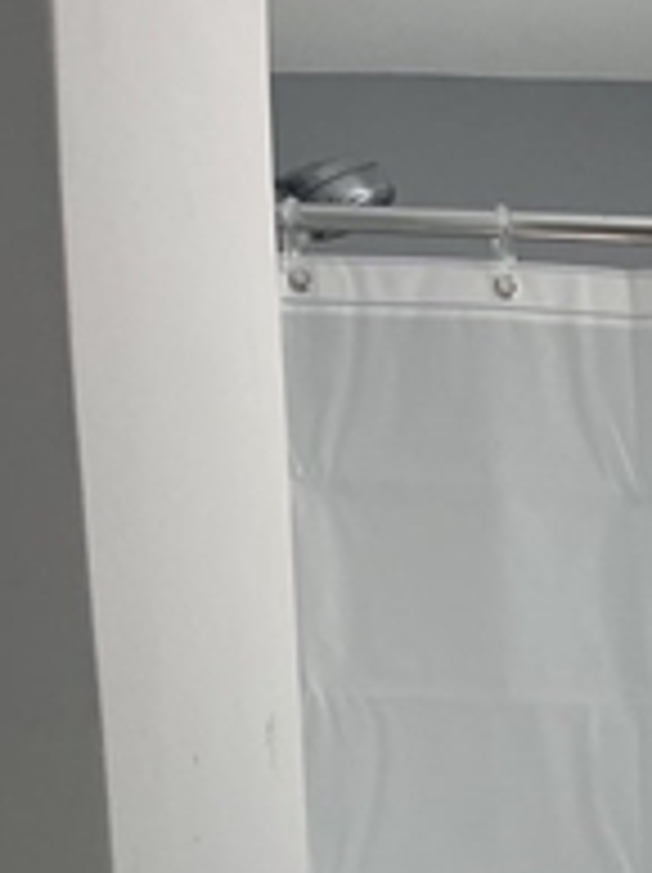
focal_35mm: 99
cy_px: 1660
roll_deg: -0.3
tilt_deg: -16.1
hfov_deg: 14.1
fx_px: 2492
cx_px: 931
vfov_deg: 16.1
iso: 40
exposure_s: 1/120
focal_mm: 5.1
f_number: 1.6
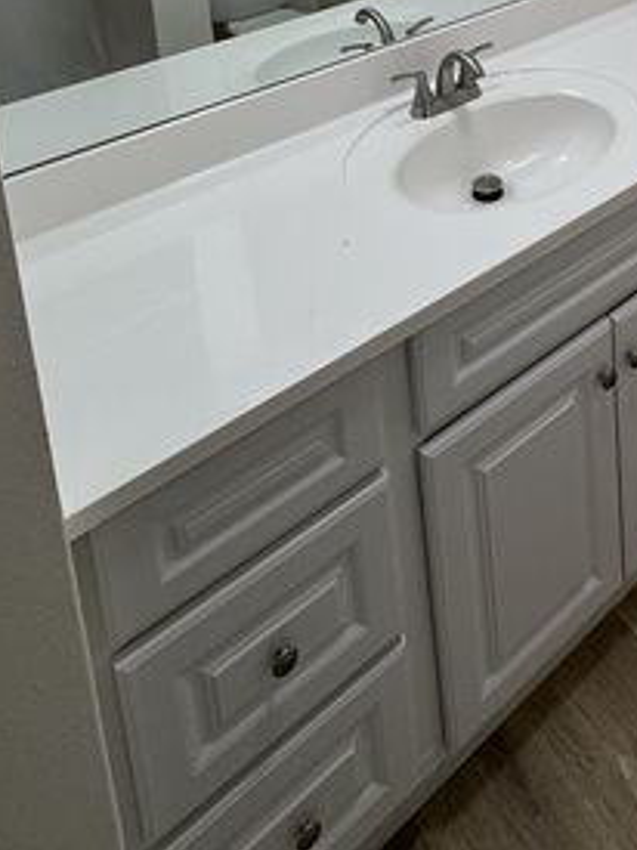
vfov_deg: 40.2
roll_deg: +3.9
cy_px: -144
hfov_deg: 40.0
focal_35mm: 34
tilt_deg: -8.4
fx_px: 835
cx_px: 513
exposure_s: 1/120
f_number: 2.2
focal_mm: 2.22
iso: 50
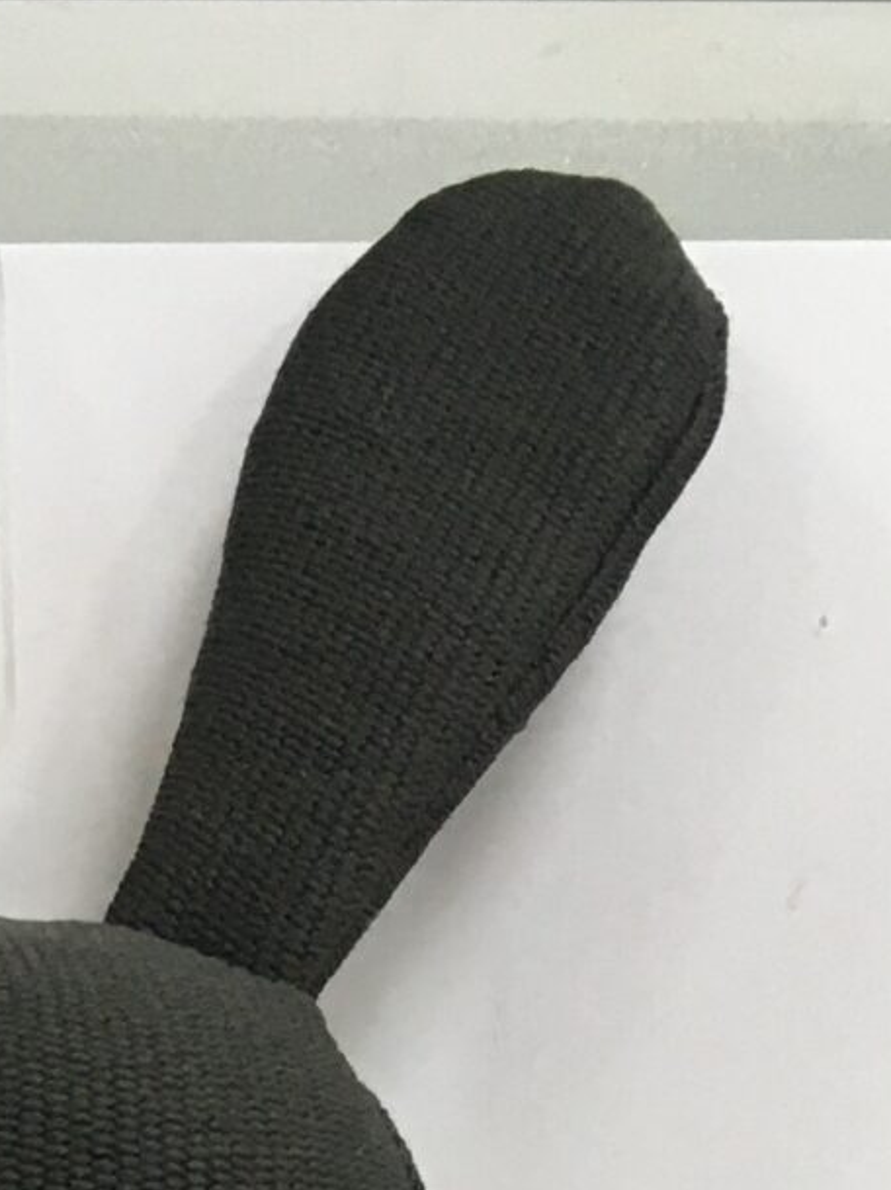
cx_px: -25
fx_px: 4191
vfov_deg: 13.6
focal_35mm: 122
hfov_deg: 12.0
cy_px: 2444
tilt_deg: -7.7
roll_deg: +1.3
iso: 100
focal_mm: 4.15
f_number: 2.2
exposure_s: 1/33
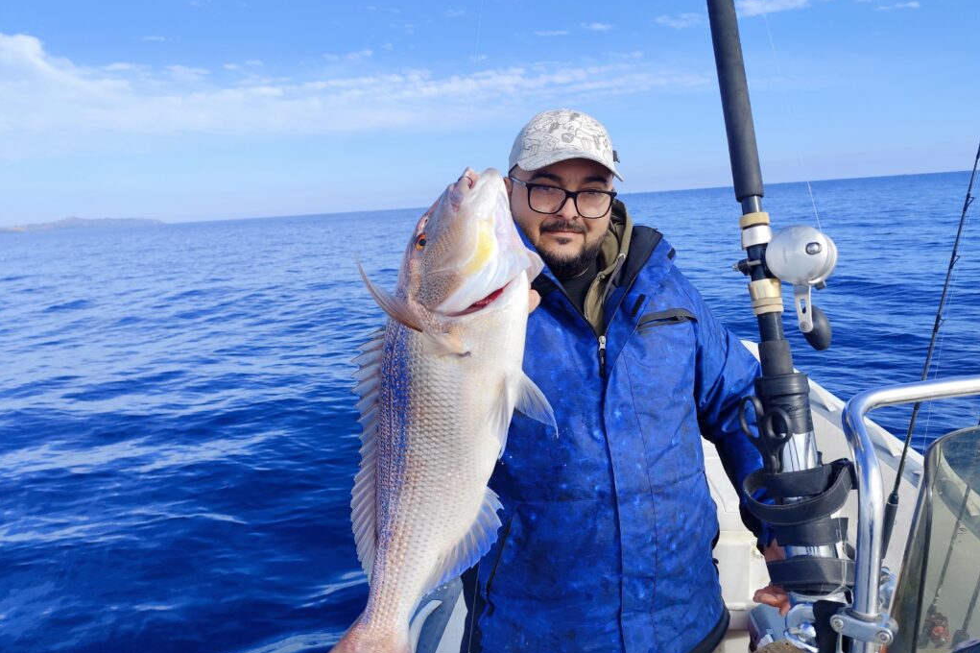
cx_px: 490
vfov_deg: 53.1
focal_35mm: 24
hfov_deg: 73.8
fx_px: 653
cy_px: 335
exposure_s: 1/835
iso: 50
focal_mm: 6.19
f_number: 1.65
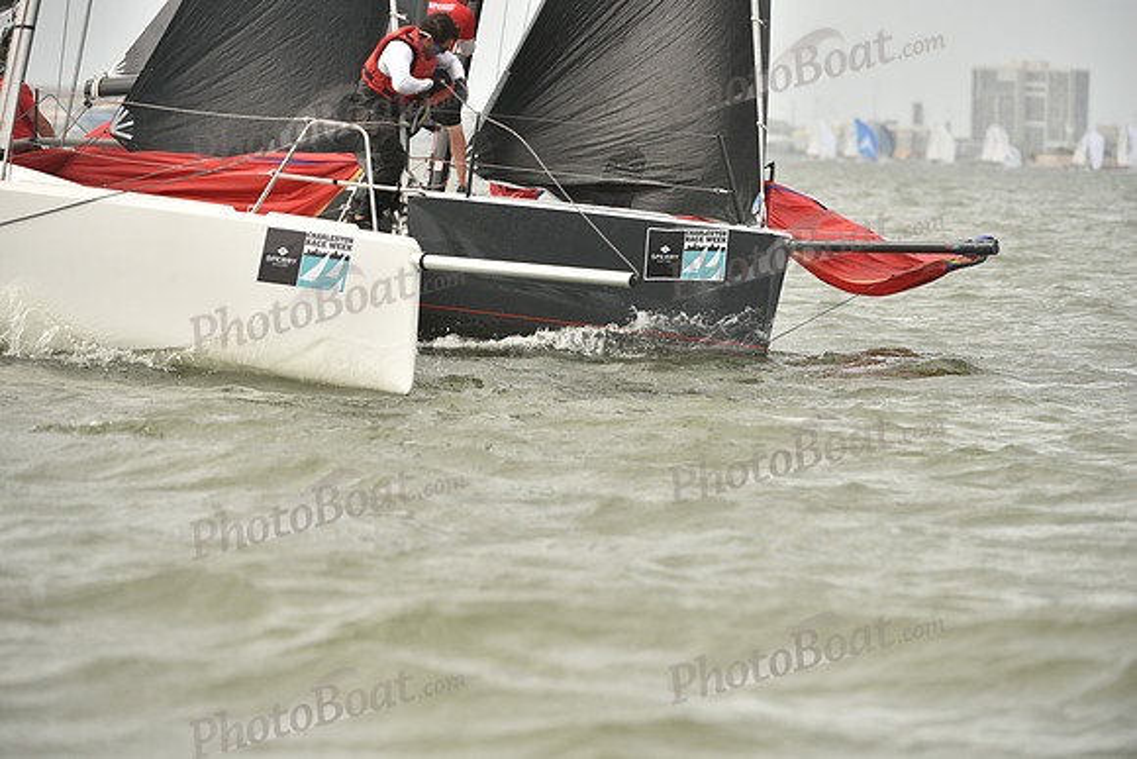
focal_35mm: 270
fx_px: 8529
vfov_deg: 5.1
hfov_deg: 7.6
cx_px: 568
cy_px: 380
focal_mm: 270
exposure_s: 1/1250
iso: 320
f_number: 5.6
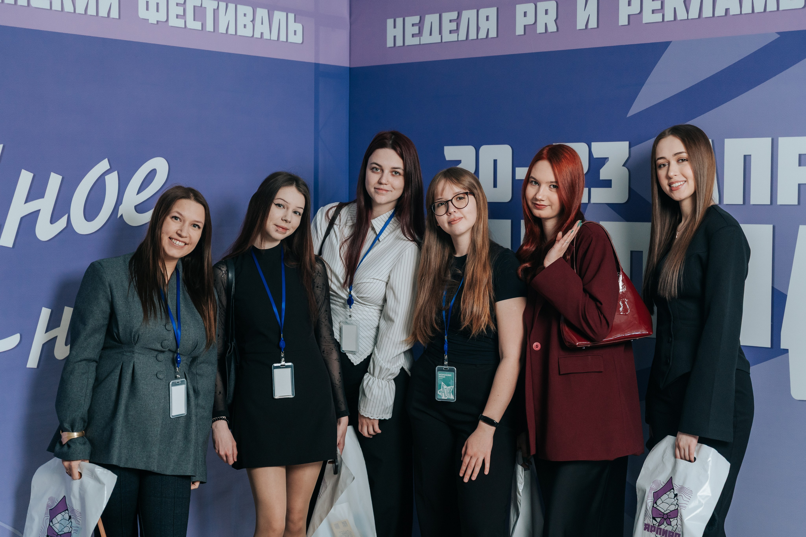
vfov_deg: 25.2
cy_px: 255
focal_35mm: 54
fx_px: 1201
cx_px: 409
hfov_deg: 37.1
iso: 800
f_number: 2.8
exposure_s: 1/160
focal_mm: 51
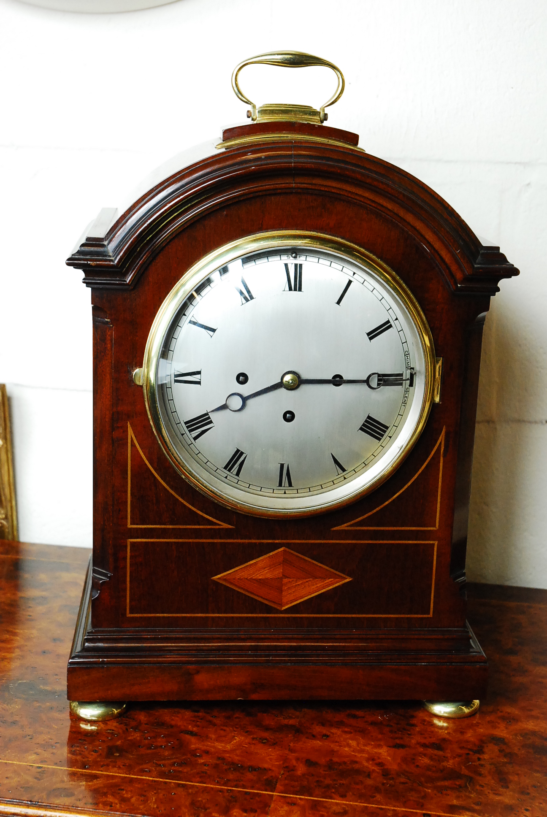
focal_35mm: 60
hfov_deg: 22.7
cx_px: 274
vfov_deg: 33.4
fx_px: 1363
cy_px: 408
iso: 1250
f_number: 7.1
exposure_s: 1/200
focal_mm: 40
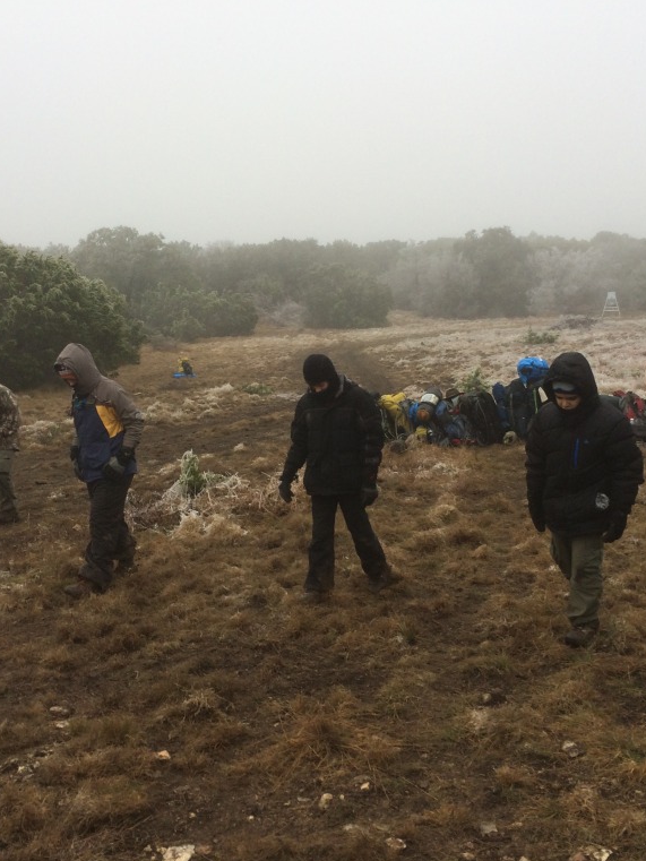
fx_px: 970
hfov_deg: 36.8
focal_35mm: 39
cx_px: 296
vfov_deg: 47.9
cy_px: 432
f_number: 2.2
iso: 32
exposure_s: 1/291
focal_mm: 4.15
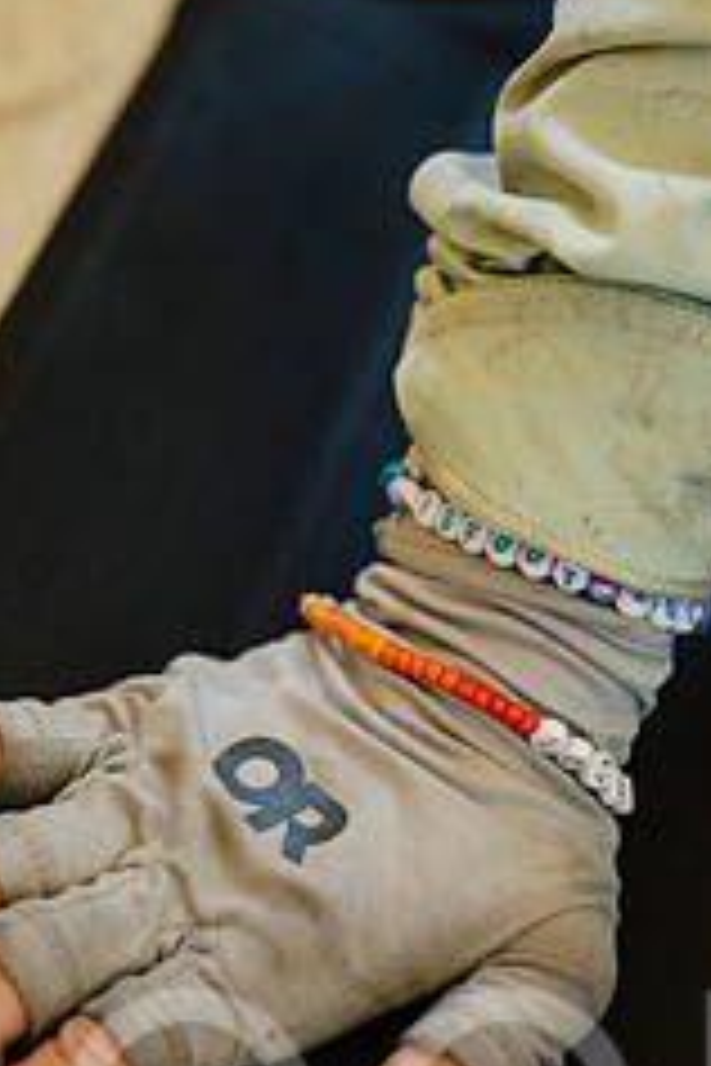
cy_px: 450
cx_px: 225
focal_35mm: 133
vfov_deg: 15.4
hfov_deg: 10.3
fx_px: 3940
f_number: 2.8
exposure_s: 1/400
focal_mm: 70
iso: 800
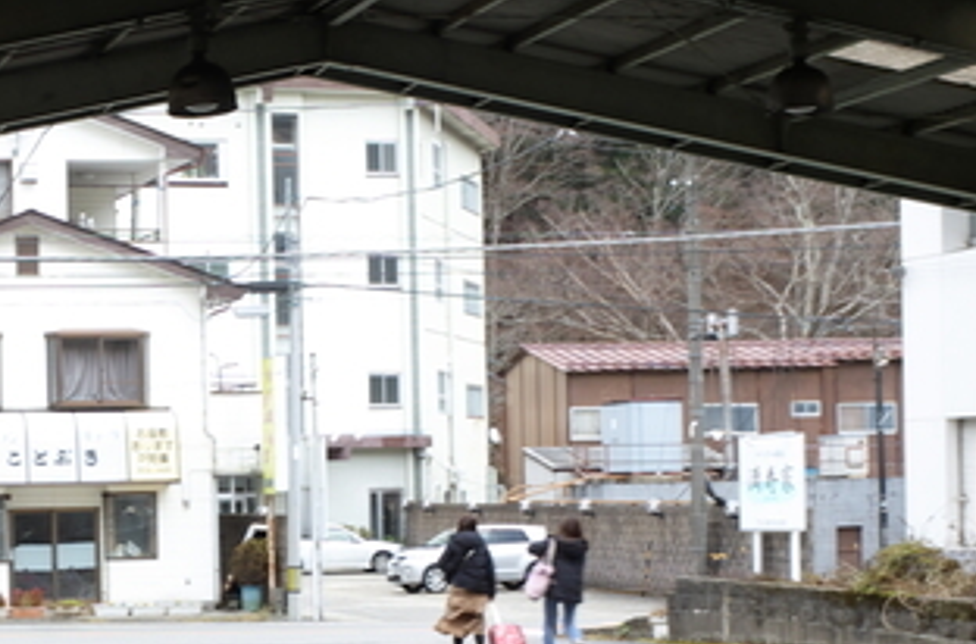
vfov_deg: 14.7
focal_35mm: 92
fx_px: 2487
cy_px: 516
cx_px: 75
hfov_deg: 21.6
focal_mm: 18.3
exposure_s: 1/40
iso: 125
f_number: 6.3
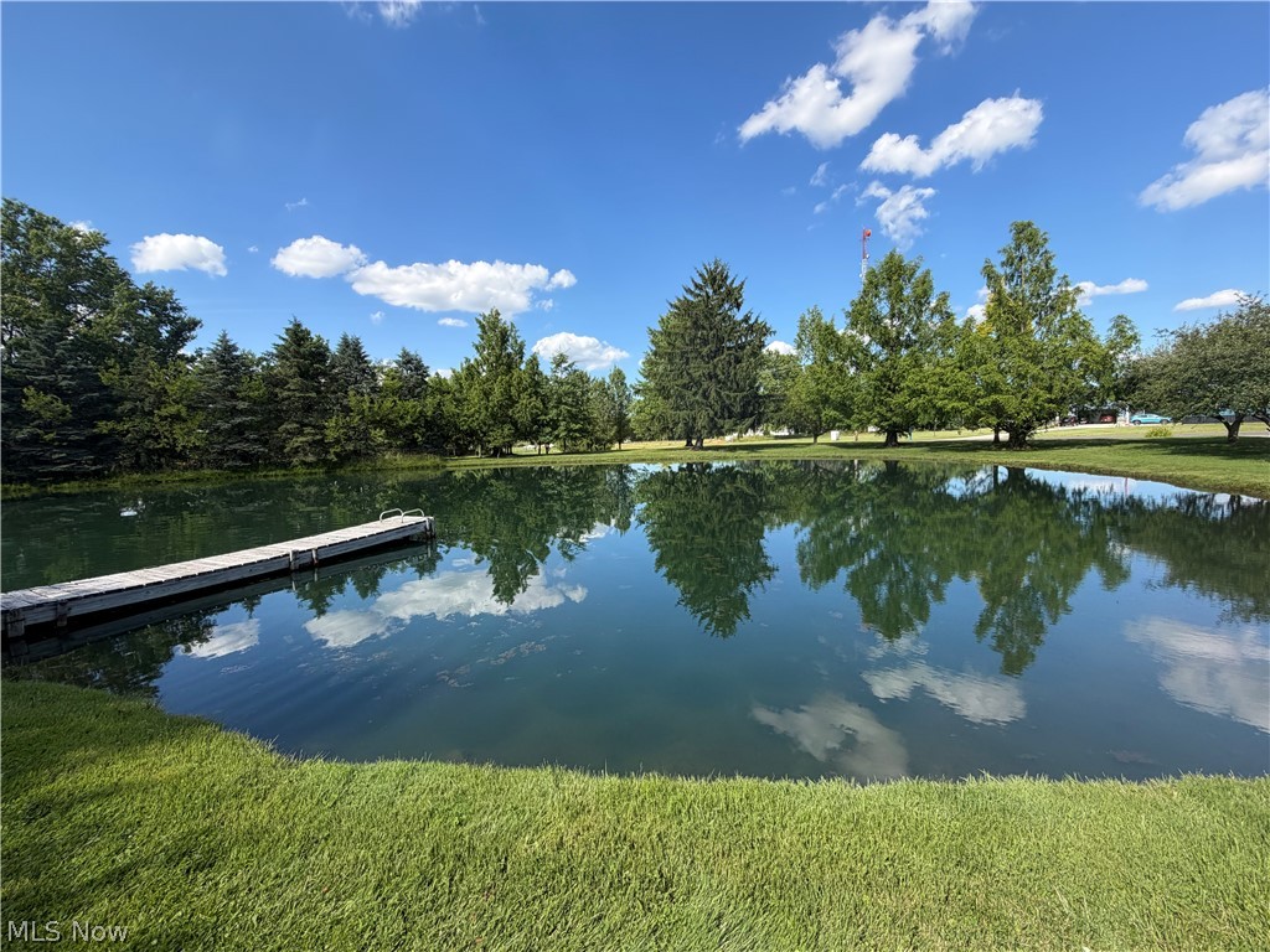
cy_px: 476
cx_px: 635
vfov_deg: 85.7
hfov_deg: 102.1
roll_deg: +2.8
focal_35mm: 14
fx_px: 514
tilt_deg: -4.3
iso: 40
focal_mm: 2.22
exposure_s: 1/770
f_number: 2.2
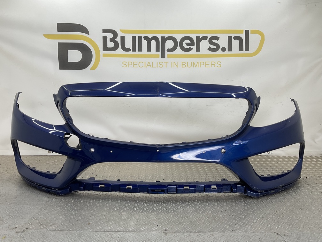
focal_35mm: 29
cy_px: 121
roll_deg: -1.3
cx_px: 161
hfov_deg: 61.7
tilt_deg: -7.4
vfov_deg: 48.2
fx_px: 270
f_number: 1.8
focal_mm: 3
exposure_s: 1/120
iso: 20
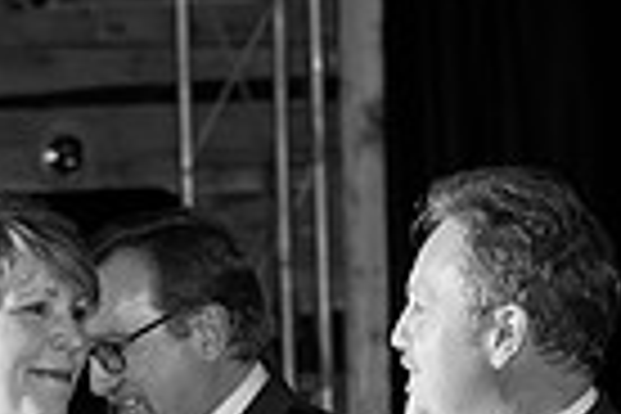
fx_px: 6158
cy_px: 628
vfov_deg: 3.8
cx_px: 99
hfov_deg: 5.8
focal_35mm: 357
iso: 500
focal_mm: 85
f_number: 3.5
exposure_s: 1/160
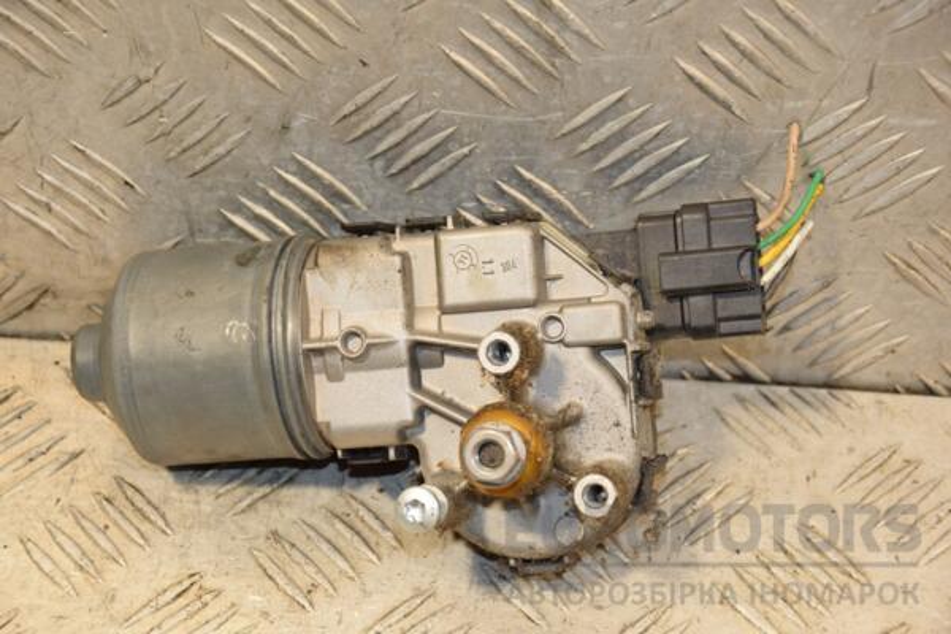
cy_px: 317
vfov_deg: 13.8
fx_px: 2615
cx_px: 476
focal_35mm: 99
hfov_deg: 20.6
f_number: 5.3
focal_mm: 66
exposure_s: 1/160
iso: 800
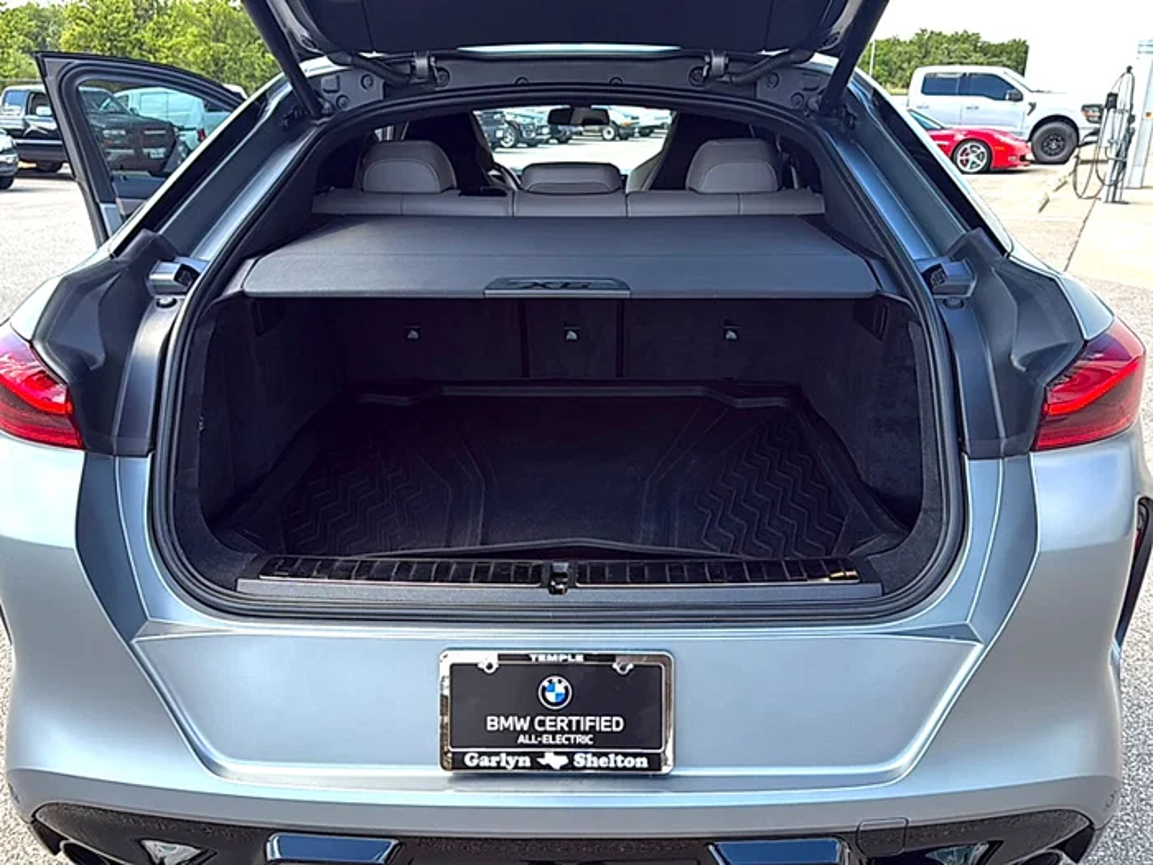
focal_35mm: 25
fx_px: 833
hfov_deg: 69.4
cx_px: 576
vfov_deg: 54.9
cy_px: 432
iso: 80
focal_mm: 6.76
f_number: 1.78
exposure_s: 1/539
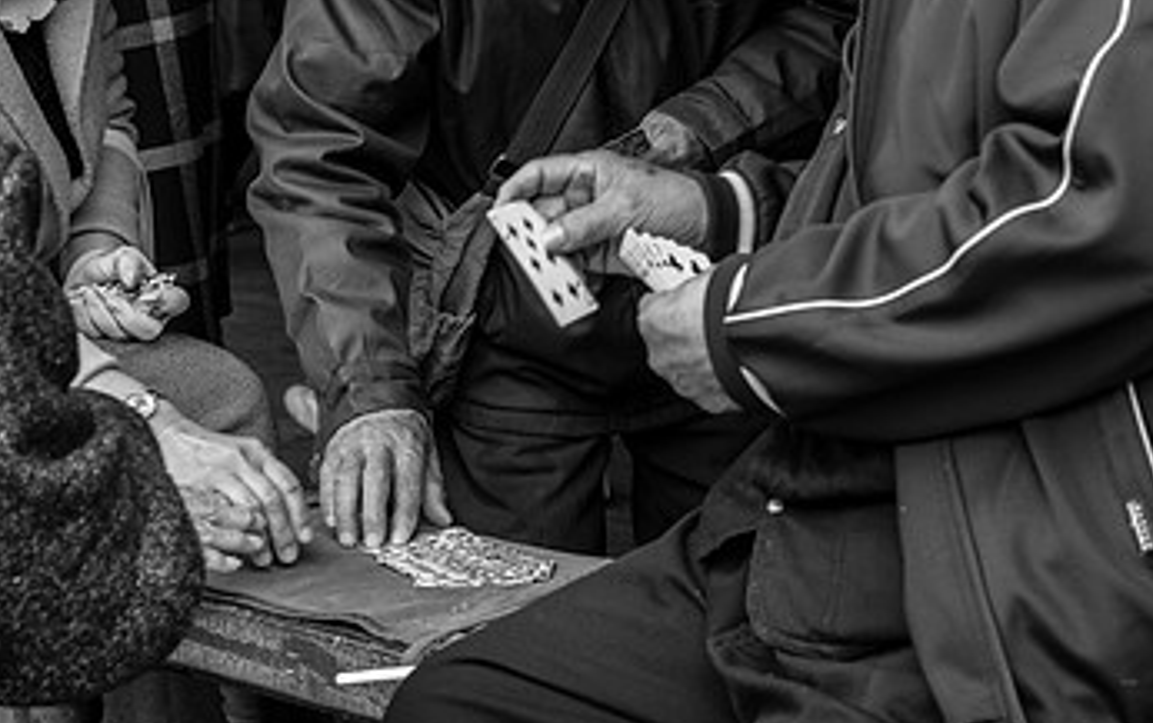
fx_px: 3114
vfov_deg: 13.2
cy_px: 165
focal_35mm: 99
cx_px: 586
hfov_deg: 21.0
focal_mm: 58
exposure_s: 1/160
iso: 200
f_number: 7.1
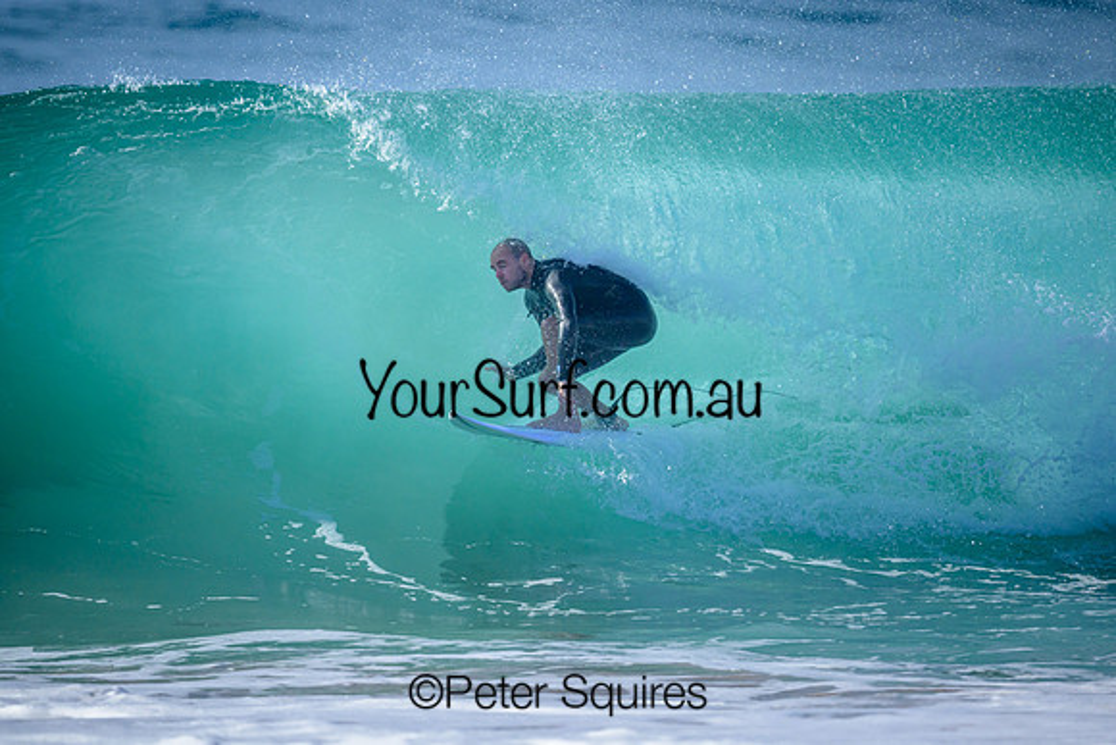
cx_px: 558
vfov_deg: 1.7
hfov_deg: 2.6
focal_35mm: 800
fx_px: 24805
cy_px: 372
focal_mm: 800
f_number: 6.3
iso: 800
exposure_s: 1/4000
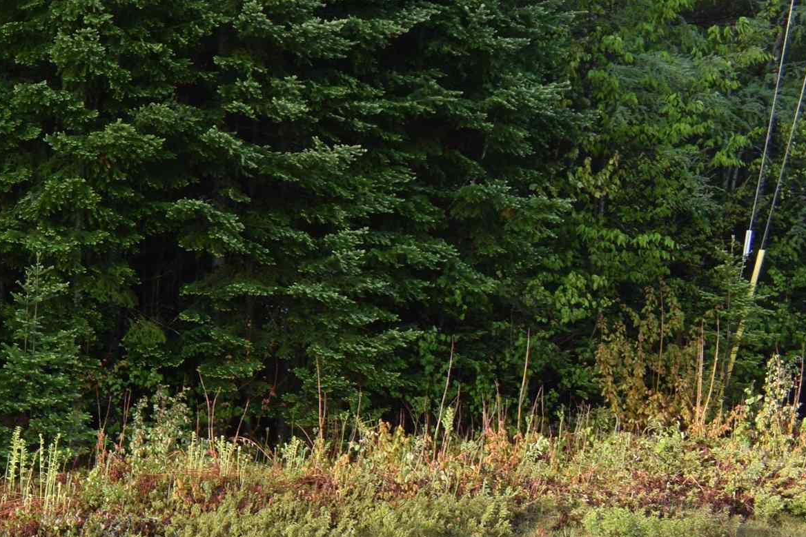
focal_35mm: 71
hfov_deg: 25.0
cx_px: -213
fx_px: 1590
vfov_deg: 19.2
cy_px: 308
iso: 400
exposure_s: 1/200
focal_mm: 18
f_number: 7.1
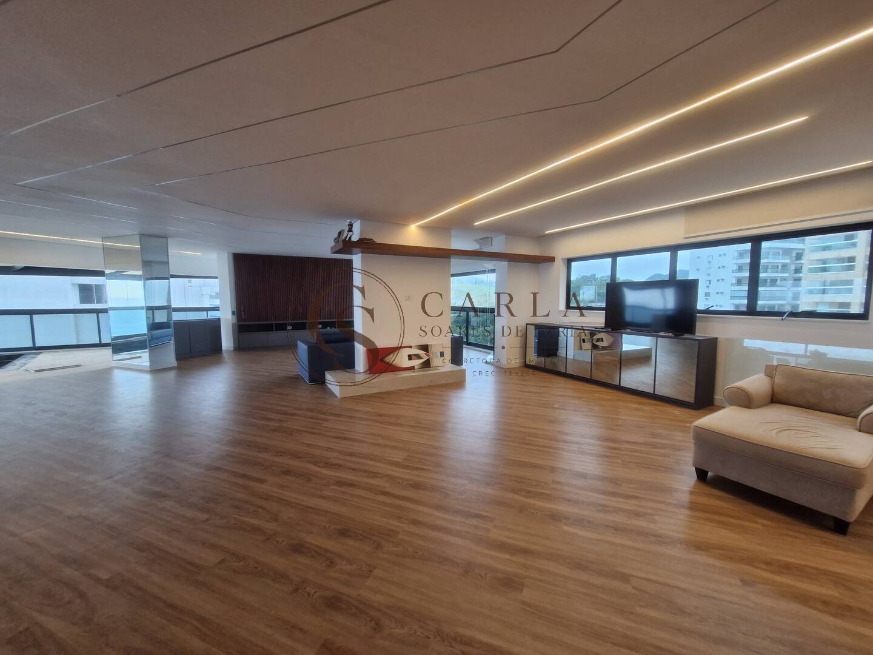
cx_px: 436
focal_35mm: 13
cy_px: 328
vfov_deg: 89.9
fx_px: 328
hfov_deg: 106.2
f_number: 2.2
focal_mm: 1.74
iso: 100
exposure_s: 1/60
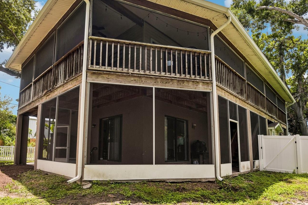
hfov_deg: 84.0
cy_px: 83
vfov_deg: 61.4
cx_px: 152
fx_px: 171
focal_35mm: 20
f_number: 8
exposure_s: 1/500
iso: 400
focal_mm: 16
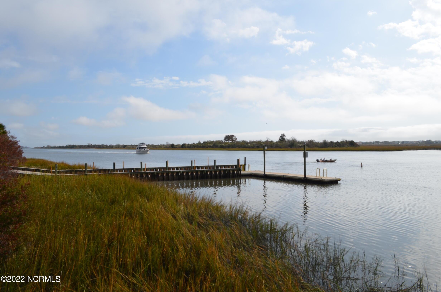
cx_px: 220
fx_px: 330
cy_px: 146
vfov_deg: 47.7
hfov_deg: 67.5
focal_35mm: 27
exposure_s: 1/320
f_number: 9
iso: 100
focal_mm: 18
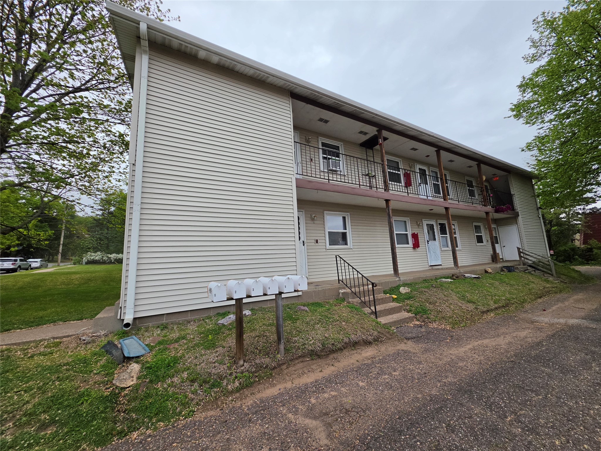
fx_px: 226
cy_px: 226
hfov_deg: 106.2
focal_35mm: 13
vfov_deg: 89.9
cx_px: 300
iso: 100
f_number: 1.9
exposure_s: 1/2000
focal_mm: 2.2
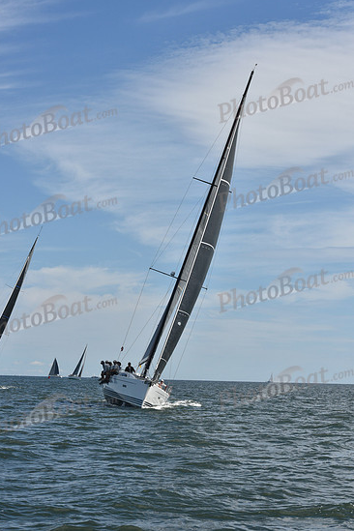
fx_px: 1091
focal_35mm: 74
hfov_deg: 18.4
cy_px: 251
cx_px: 168
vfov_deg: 27.3
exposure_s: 1/1000
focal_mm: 70
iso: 320
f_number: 11
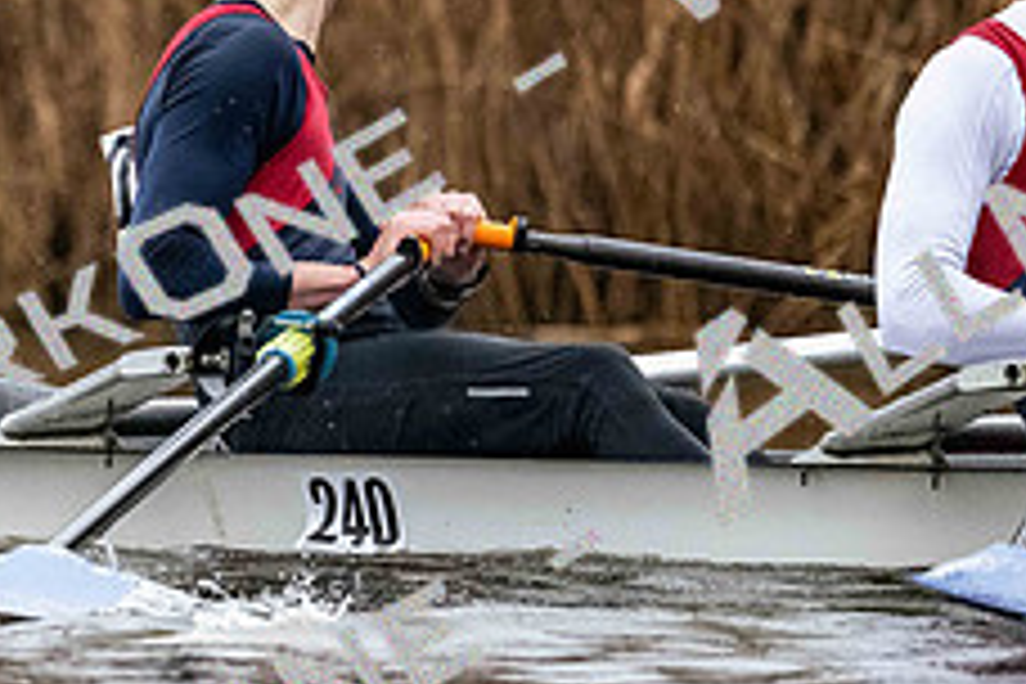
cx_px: 310
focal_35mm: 1019
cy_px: 97
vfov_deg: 1.3
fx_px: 29039
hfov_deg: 2.0
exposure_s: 1/1600
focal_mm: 400
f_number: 4.5
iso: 5600
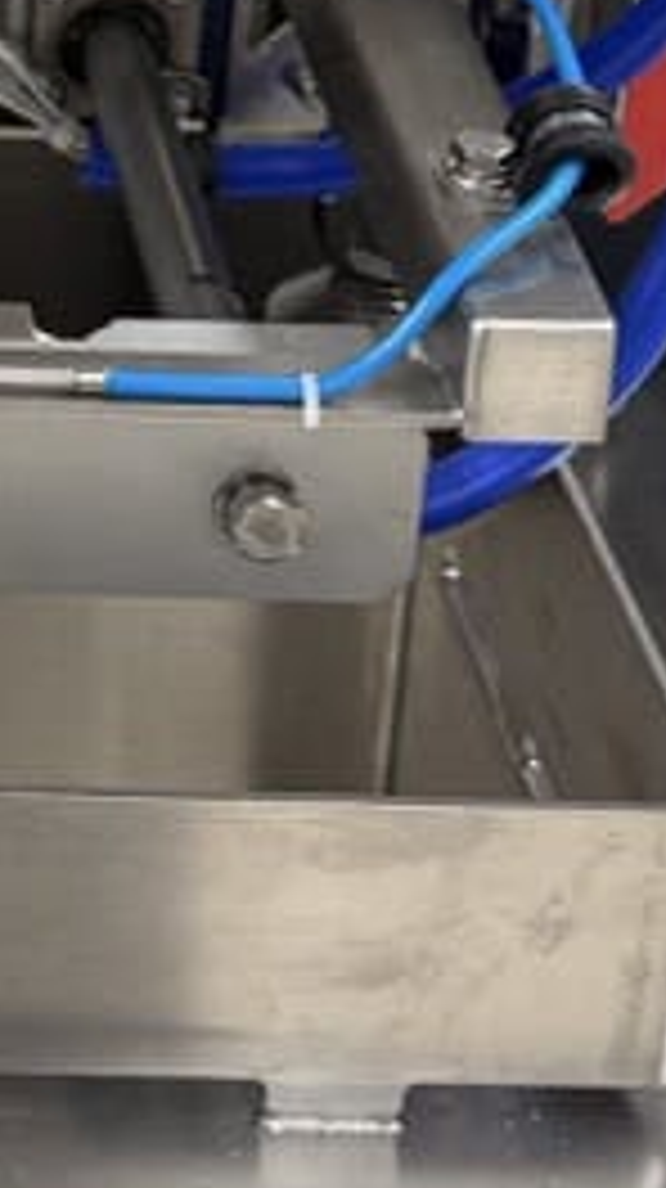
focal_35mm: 127
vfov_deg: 16.3
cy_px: -212
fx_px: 3997
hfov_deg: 9.0
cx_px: -616
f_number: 1.8
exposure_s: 1/120
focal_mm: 6.8
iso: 160
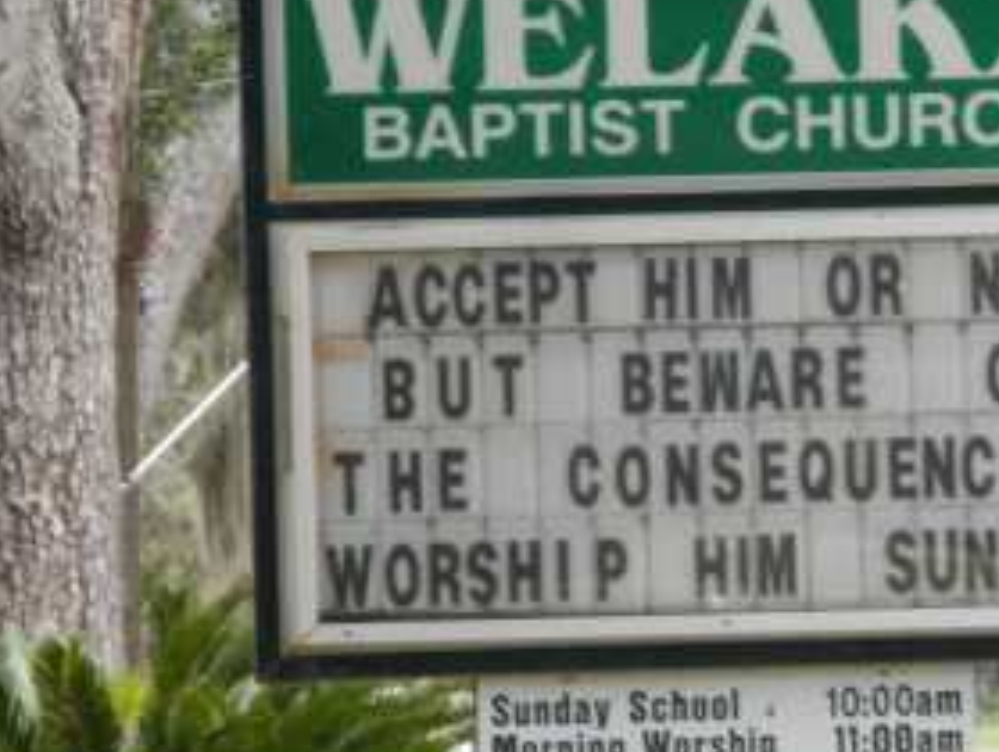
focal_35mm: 258
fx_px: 7455
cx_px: 627
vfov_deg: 5.8
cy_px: 424
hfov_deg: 7.7
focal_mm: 31.5
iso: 400
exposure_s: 1/160
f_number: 5.6
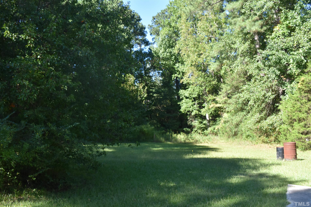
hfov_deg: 49.6
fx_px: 337
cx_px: 156
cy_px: 104
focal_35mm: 39
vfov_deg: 34.2
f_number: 8
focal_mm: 26
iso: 360
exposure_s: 1/250
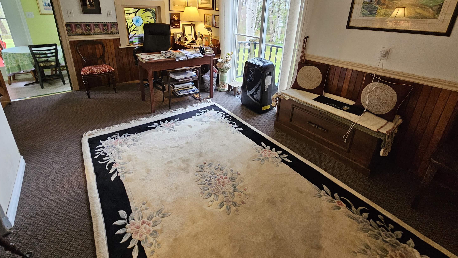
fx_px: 182
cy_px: 86
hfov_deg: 103.0
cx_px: 226
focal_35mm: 15
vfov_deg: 68.5
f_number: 2.2
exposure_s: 1/60
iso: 400
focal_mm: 2.2
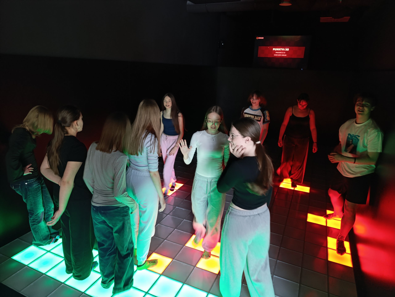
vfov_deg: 59.0
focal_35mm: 23
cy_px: 148
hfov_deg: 73.8
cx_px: 198
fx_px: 263
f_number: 1.6
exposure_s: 1/33.3
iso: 1000
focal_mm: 6.14
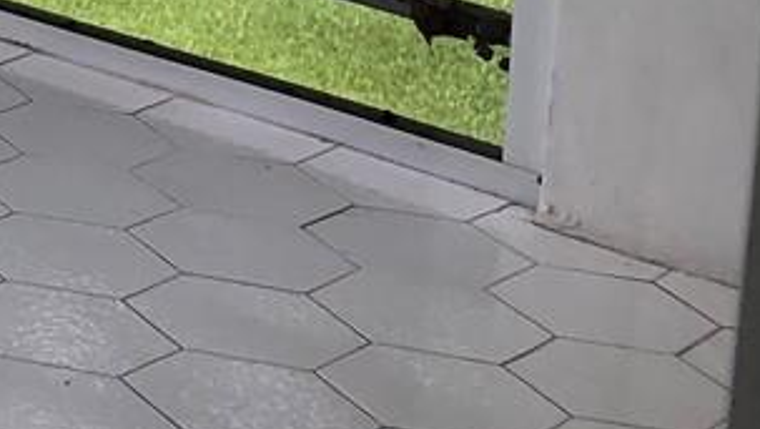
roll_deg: -1.3
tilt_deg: -6.2
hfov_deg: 10.8
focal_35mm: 161
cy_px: -718
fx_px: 3247
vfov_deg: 7.0
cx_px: -1211
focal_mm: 3.99
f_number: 1.8
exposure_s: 1/127
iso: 20
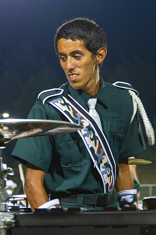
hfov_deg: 8.4
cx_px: 114
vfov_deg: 12.6
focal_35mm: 163
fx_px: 1062
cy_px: 87
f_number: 5.6
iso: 4500
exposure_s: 1/160
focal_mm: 85
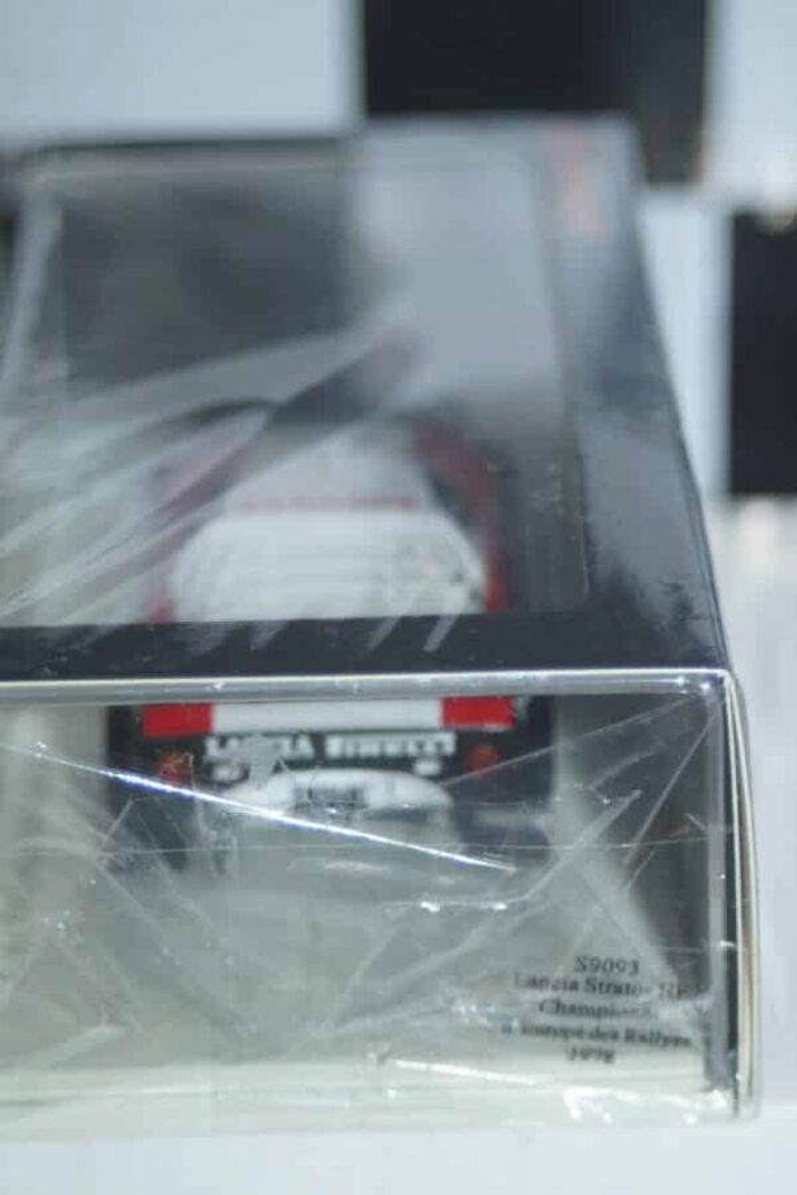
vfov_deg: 17.1
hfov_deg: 11.4
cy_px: 598
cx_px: 398
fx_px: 3985
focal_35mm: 120
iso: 320
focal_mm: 80
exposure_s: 1/60
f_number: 5.6
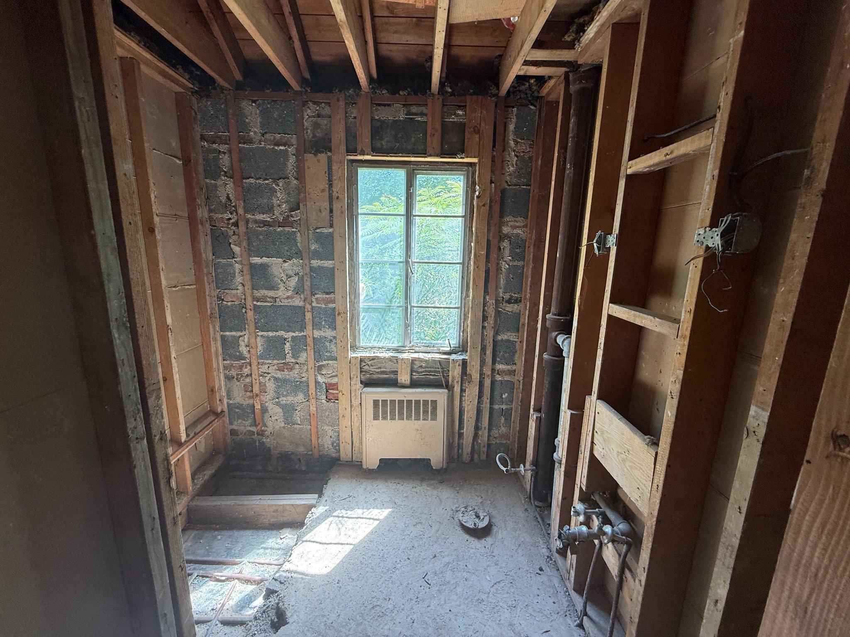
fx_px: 344
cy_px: 318
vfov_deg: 85.7
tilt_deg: -11.6
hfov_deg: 102.1
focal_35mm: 14
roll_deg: -1.0
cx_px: 425
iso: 125
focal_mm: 2.22
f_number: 2.2
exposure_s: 1/99
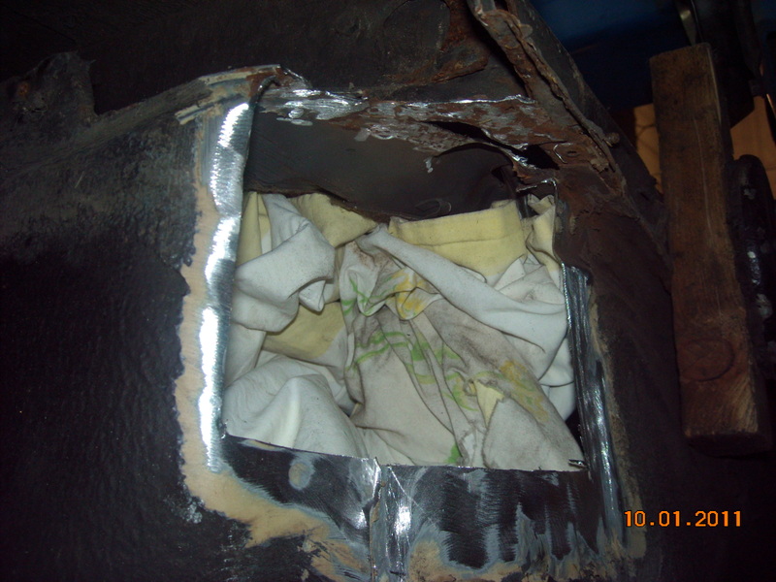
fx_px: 785
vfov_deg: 40.7
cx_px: 388
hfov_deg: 52.6
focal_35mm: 35
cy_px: 291
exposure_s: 1/60
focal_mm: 5.7
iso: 200
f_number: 2.8
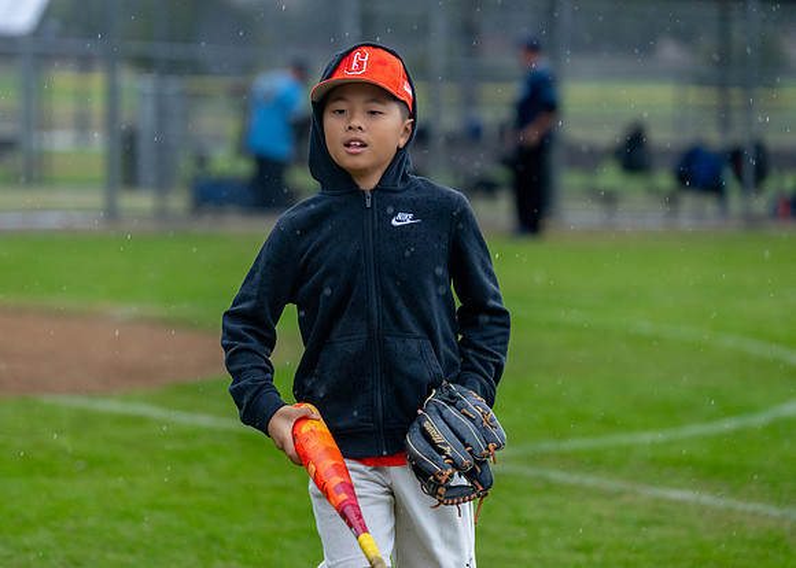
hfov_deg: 13.2
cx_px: 355
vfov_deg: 9.5
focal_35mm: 152
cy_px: 265
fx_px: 3434
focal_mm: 130
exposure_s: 1/1000
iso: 1600
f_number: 2.8
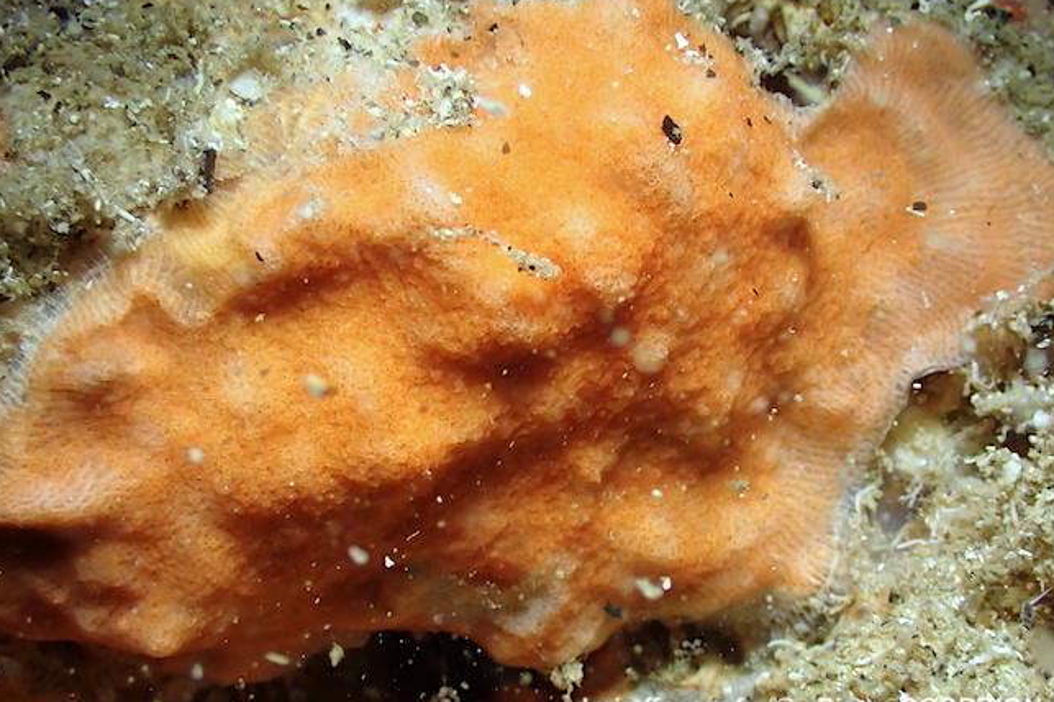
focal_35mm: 61
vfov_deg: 22.2
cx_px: 526
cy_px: 329
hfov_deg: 32.9
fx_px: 1785
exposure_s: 1/320
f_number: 14
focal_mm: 10.35
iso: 100
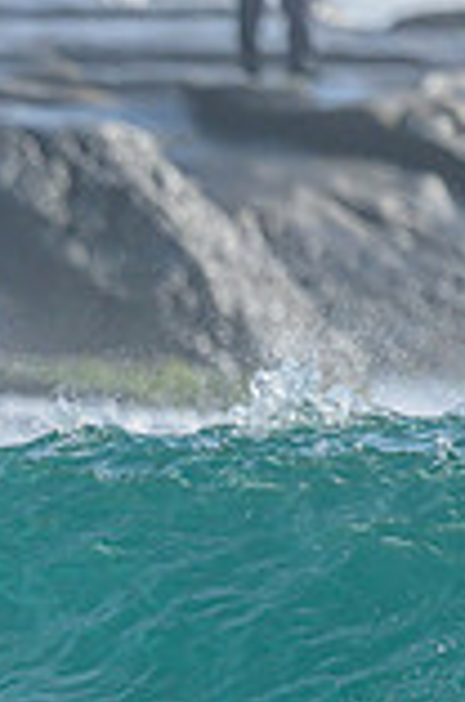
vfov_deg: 0.7
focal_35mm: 2963
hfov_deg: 0.5
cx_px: -478
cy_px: 744
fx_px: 57659
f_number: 6.3
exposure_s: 1/2000
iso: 280
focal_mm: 800
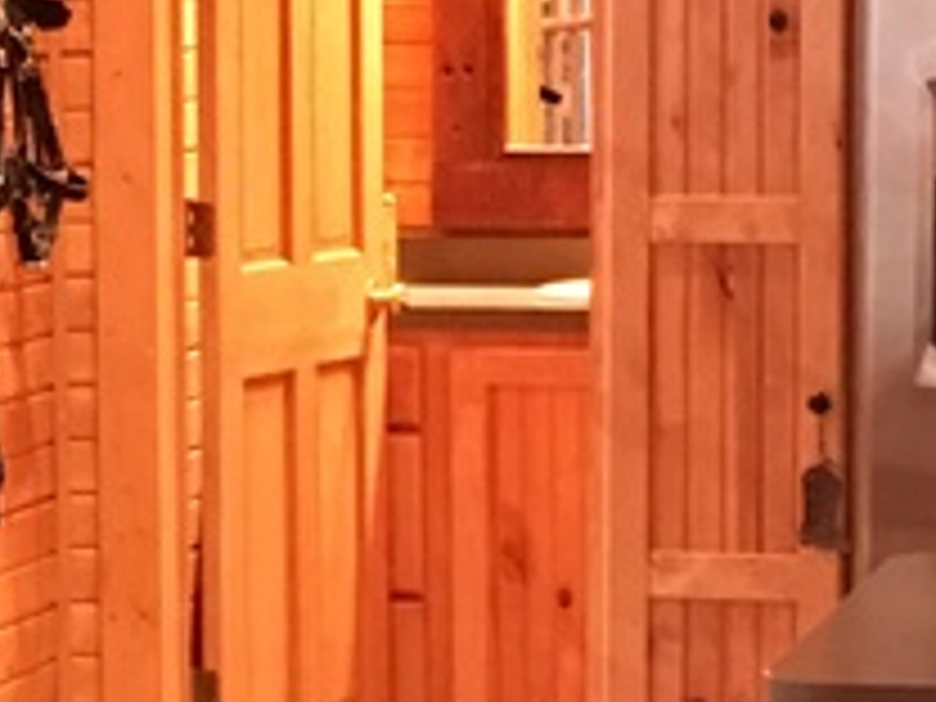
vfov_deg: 7.4
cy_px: 500
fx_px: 5435
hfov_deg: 9.8
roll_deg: +0.1
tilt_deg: -5.4
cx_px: 50
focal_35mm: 201
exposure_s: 1/4
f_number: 2.2
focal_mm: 4.15
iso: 64
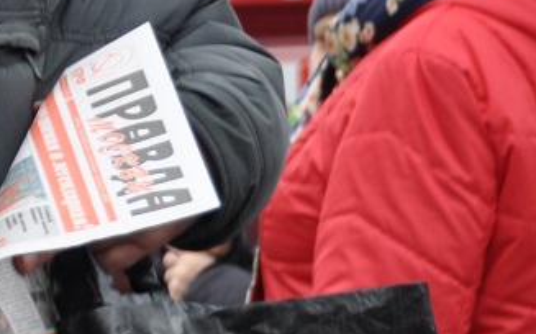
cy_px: 67
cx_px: -326
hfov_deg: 3.9
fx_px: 7855
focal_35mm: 538
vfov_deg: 2.4
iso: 250
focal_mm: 90
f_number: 5.6
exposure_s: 1/125
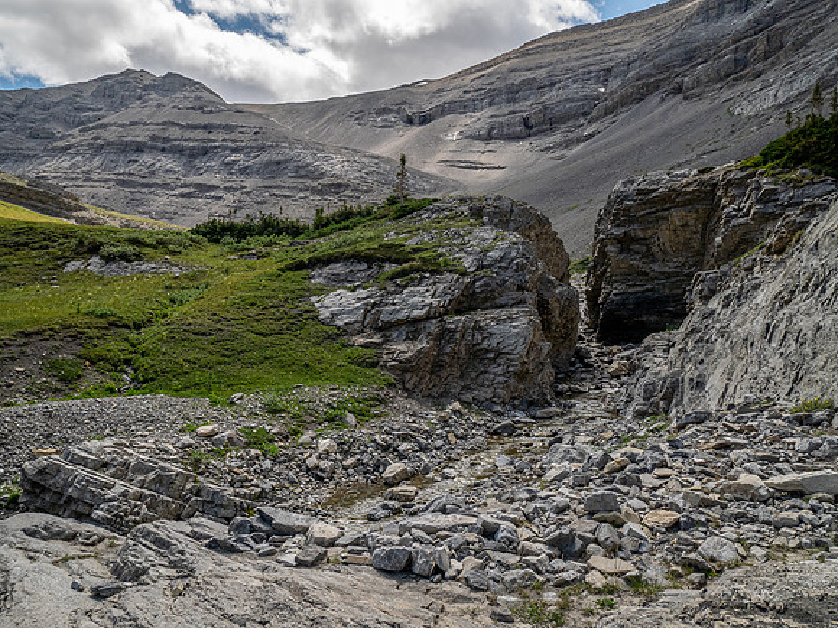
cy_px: 314
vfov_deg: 56.8
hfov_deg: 71.6
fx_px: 581
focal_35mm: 24
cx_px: 419
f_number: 8
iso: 200
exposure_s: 1/200
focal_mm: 12
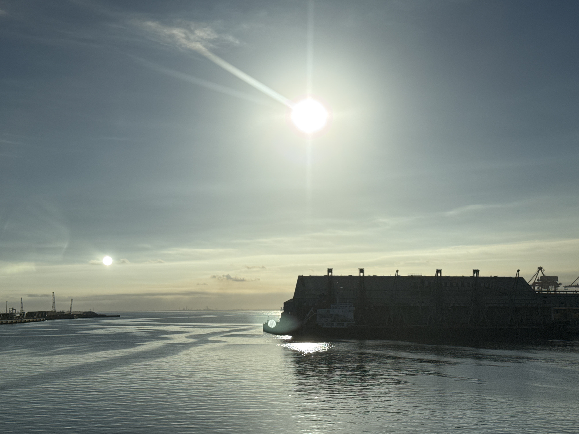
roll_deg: +0.5
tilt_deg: +6.6
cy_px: 217
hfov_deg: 39.7
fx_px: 803
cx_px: 290
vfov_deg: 30.3
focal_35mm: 48
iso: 50
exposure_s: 1/50000
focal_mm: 6.76
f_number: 1.78
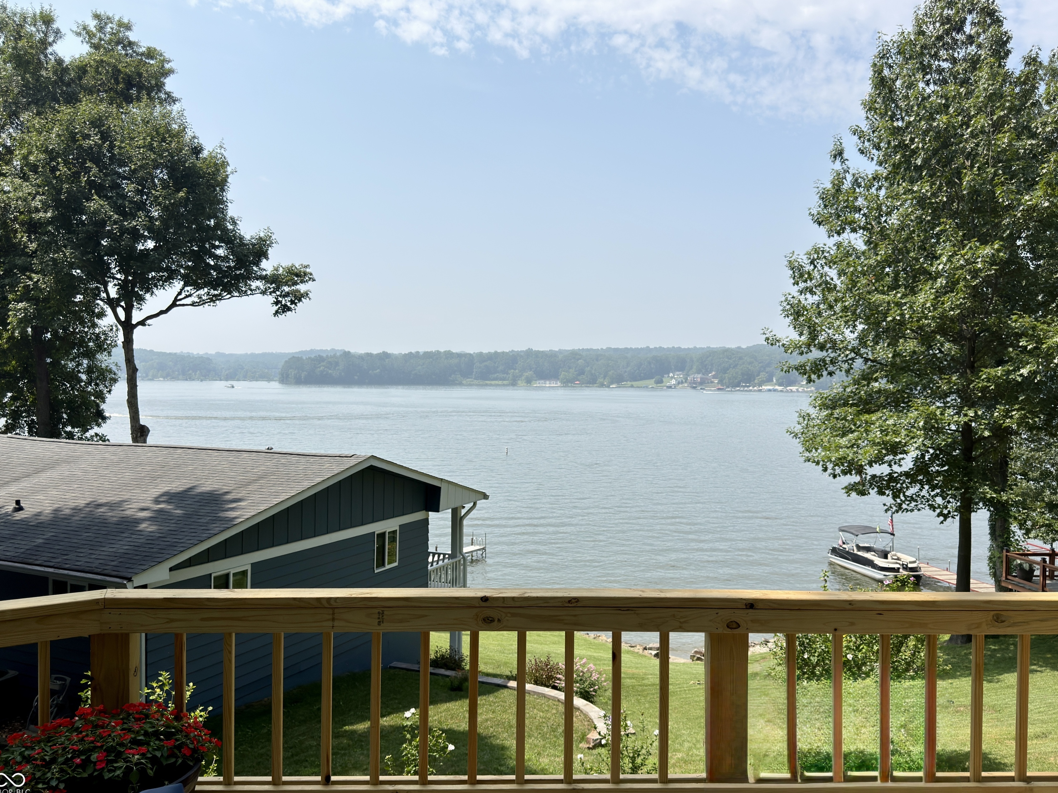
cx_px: 526
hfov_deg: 61.7
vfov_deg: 48.2
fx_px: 886
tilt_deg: -2.1
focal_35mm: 29
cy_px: 394
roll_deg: -0.9
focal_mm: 6.76
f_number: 1.78
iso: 64
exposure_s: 1/6173
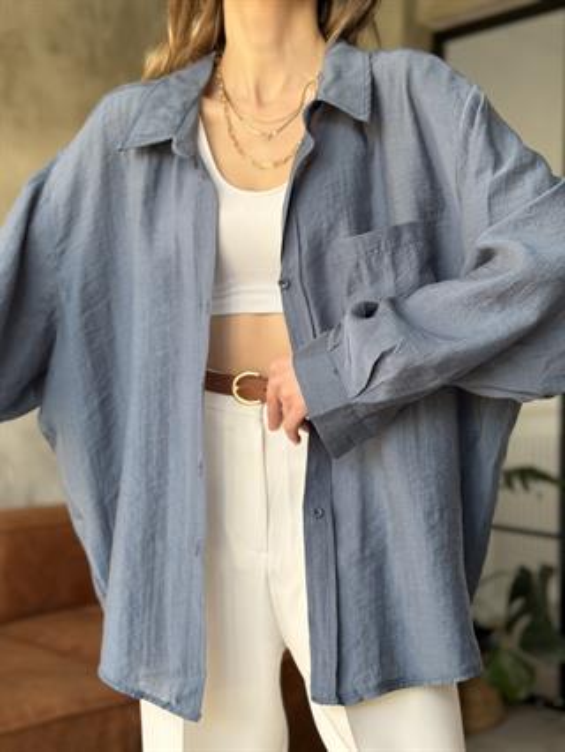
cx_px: 282
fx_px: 1044
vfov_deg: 39.6
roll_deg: -0.5
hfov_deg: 30.3
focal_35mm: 48
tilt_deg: -0.3
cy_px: 376
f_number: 1.78
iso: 100
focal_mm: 6.76
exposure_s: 1/60
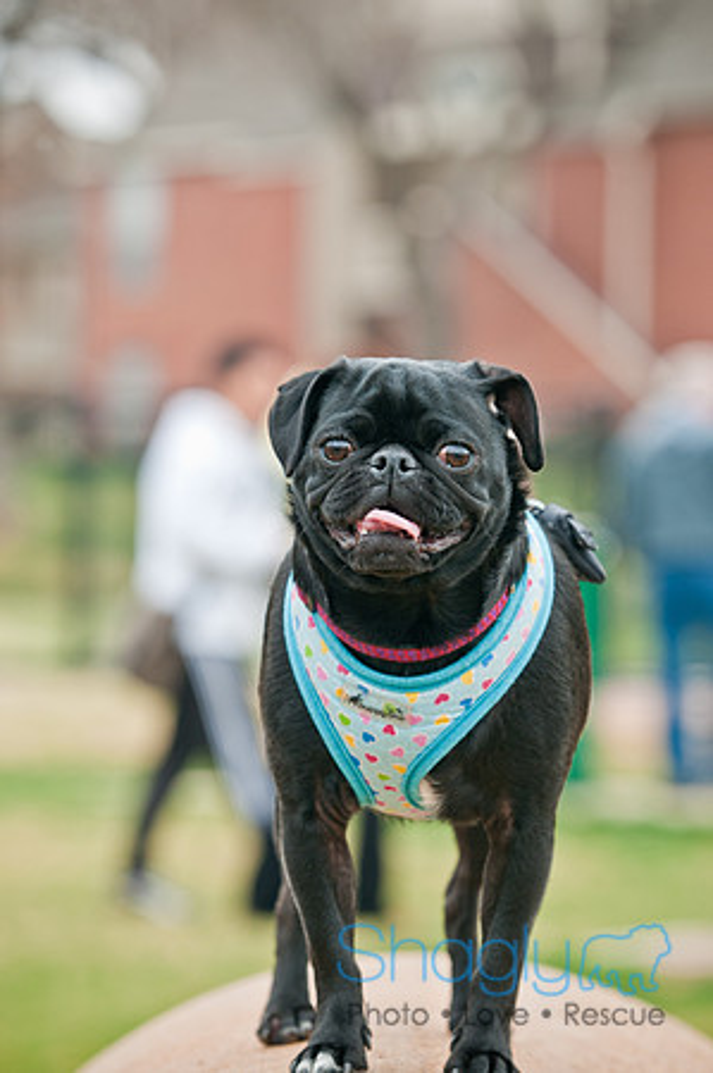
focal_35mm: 180
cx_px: 356
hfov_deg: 7.6
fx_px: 5359
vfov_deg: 11.4
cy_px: 536
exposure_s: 1/250
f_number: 5
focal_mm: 120
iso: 200
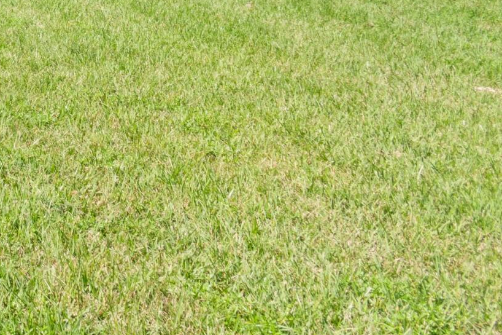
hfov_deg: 22.2
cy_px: -146
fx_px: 767
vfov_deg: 21.3
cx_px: -394
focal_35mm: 55
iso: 100
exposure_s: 1/80
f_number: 4.5
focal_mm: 10
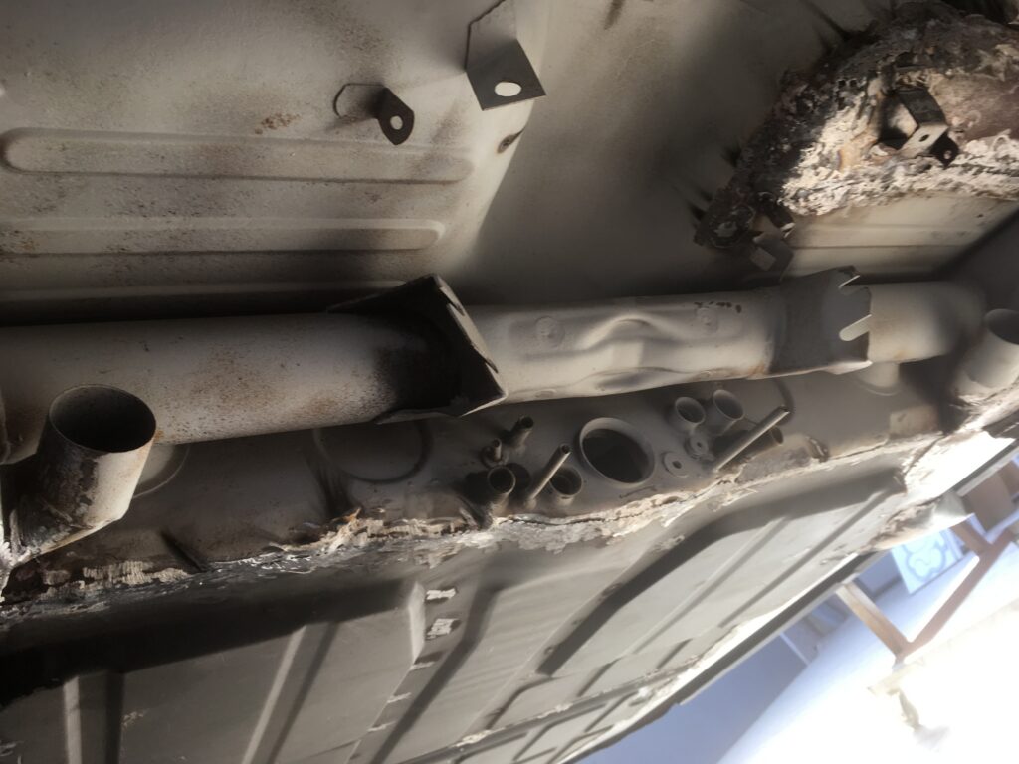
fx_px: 854
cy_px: 382
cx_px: 510
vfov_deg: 48.2
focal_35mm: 29
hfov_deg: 61.7
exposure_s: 1/100
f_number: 2.2
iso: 25
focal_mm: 4.15
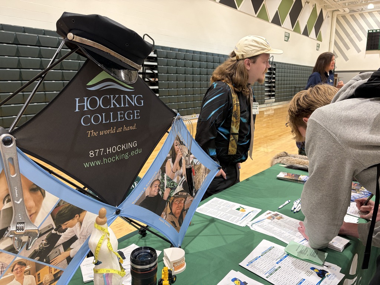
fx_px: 285
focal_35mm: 26
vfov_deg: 53.1
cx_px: 190
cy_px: 142
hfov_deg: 67.3
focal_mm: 5.96
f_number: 1.6
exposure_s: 1/60
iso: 160
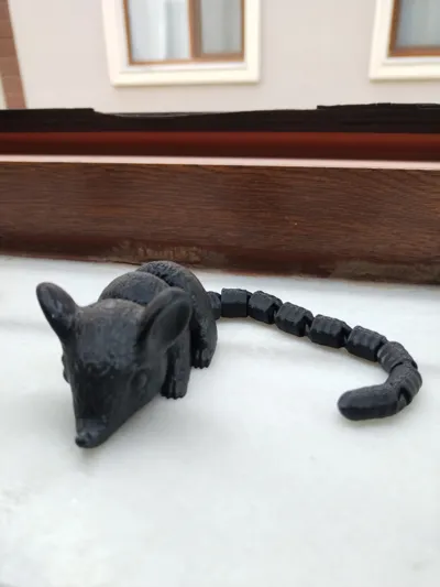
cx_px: 220
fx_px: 440
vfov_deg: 67.3
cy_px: 294
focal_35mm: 26
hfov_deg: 53.1
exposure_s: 1/120
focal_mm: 4.75
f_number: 1.8
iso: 165
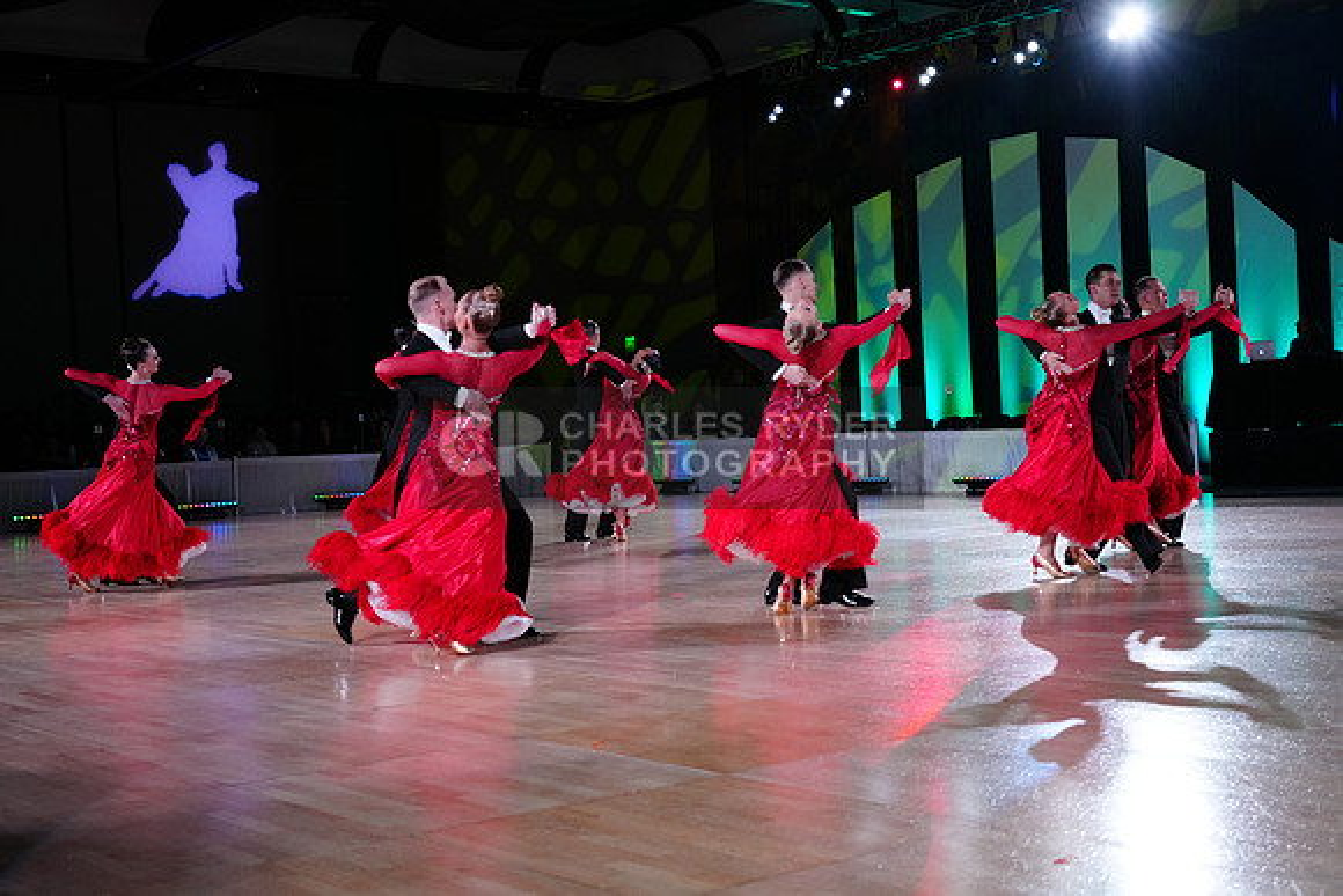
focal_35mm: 48
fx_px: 1791
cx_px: 672
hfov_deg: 41.1
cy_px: 448
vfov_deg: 28.1
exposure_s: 1/400
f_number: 4
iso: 2500
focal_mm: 48
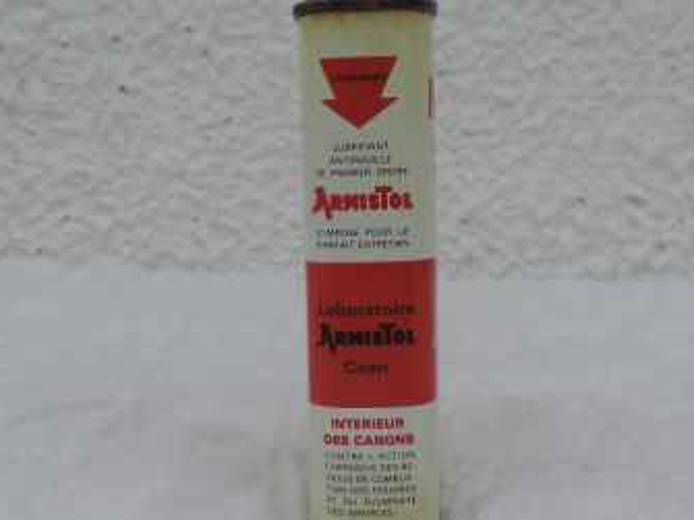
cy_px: 267
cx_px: 348
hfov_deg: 43.9
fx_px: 862
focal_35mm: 43
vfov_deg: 33.6
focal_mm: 4.3
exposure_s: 1/400
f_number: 3
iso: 80
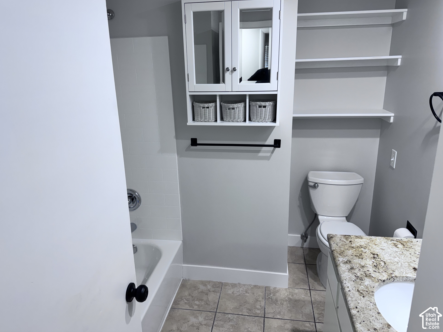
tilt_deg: -17.6
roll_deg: +2.1
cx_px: 218
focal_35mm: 25
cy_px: 161
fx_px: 320
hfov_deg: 69.4
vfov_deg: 54.9
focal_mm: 6.76
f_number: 1.78
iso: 100
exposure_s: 1/120
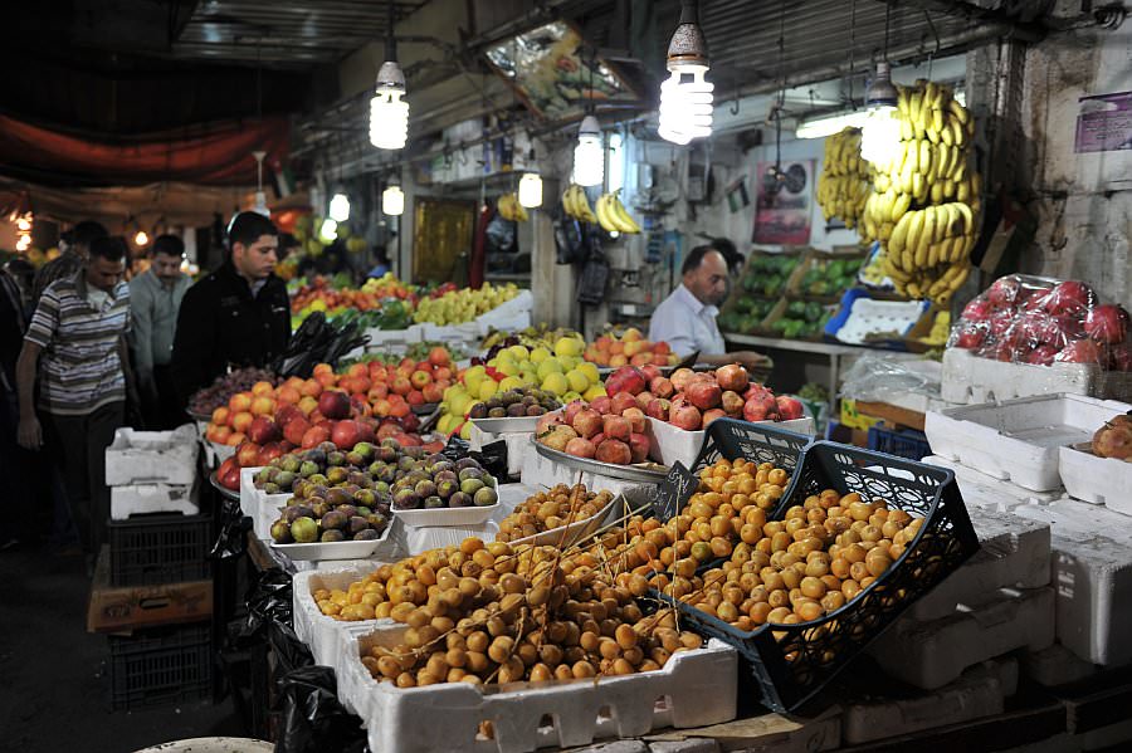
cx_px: 566
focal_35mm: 32
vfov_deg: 41.1
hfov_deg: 58.7
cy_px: 376
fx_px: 1006
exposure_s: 1/100
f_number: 3.2
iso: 200
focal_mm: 32
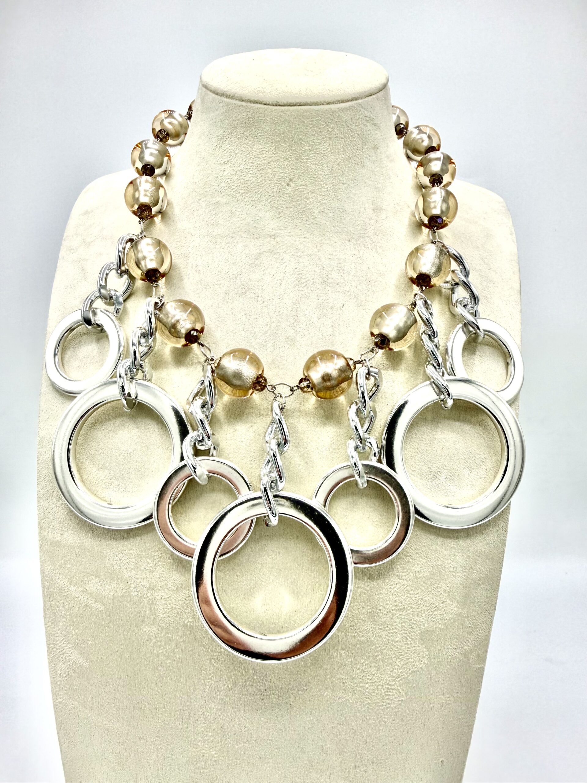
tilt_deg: -12.5
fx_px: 543
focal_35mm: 24
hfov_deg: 56.8
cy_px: 392
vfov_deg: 71.6
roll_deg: +0.0
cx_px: 294
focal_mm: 2.22
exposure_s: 1/1486
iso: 40
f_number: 2.2
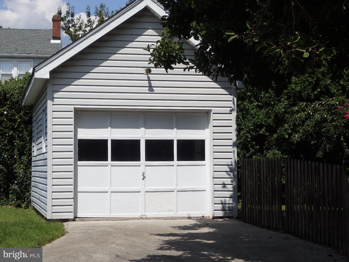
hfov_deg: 26.7
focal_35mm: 73
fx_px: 736
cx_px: 174
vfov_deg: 20.2
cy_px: 131
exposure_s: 1/200
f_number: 12.7
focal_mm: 13.1
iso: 125
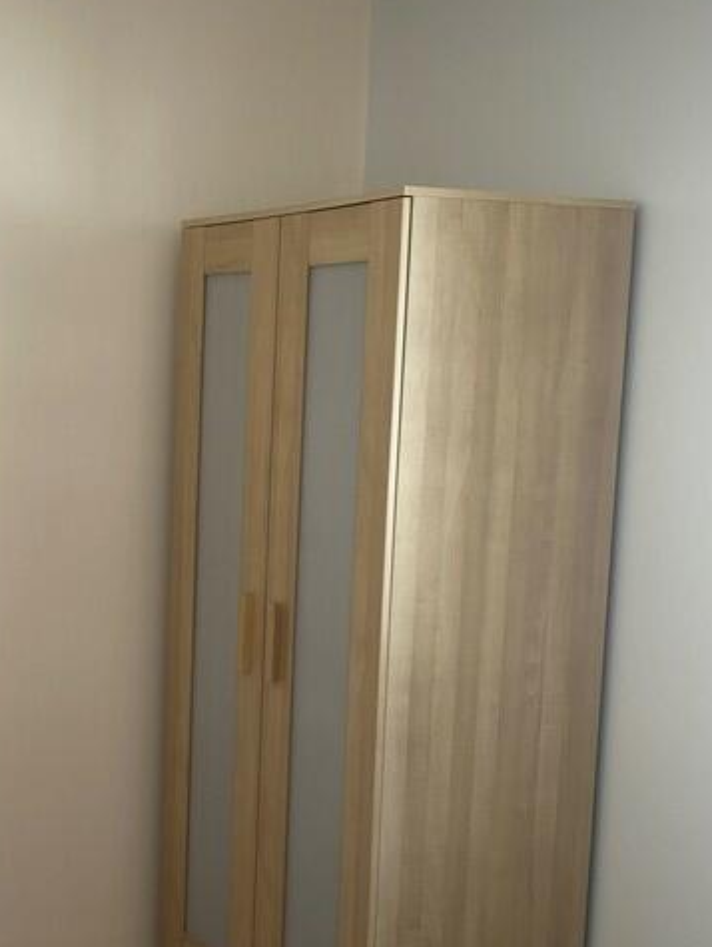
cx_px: 46
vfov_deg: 34.2
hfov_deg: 25.2
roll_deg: -1.2
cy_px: 580
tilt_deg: -8.0
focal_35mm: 56
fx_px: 1534
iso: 64
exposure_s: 1/100
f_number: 1.8
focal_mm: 4.25
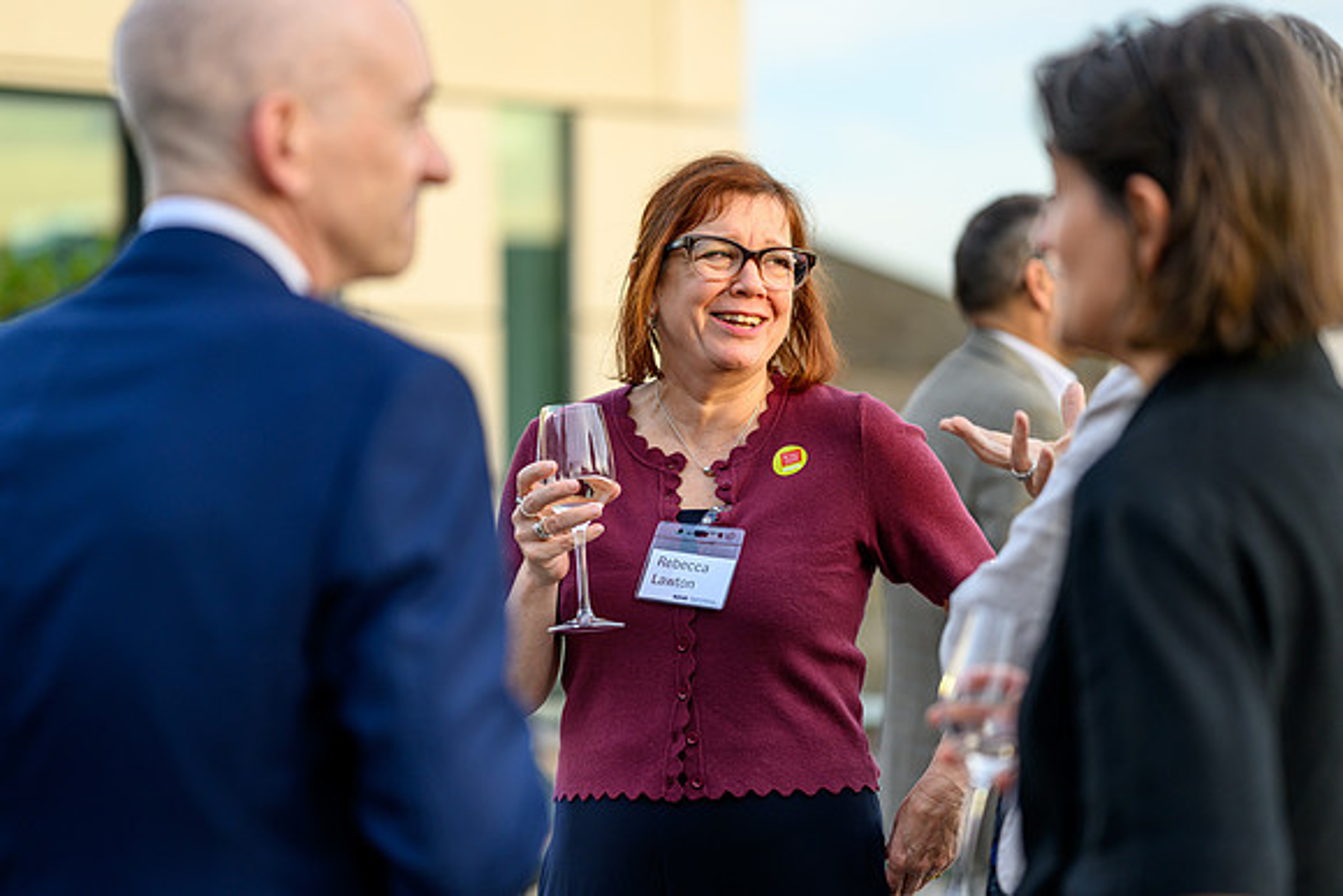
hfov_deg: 23.7
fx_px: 3198
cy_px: 448
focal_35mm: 86
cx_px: 672
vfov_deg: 16.0
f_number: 1.8
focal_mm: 85
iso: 200
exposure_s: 1/640
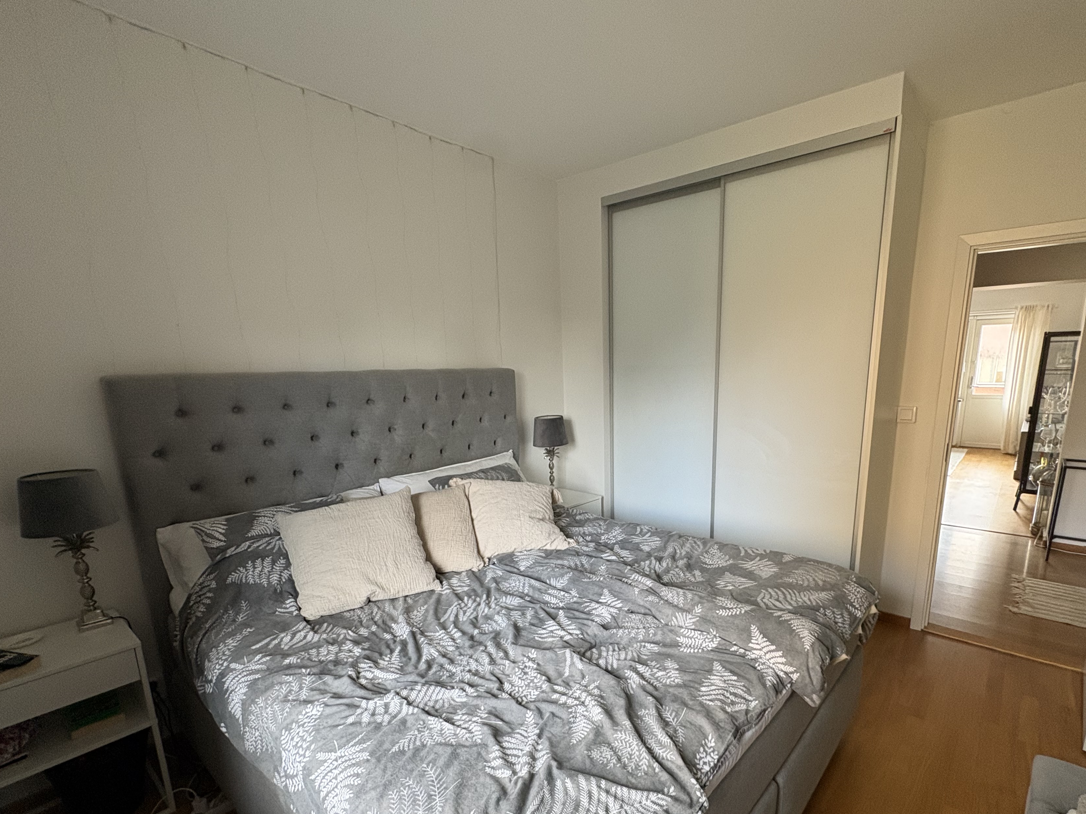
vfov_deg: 74.1
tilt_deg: -11.0
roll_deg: +1.9
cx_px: 599
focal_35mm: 17
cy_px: 480
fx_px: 533
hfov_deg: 90.7
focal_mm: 2.22
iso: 200
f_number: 2.2
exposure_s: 1/65
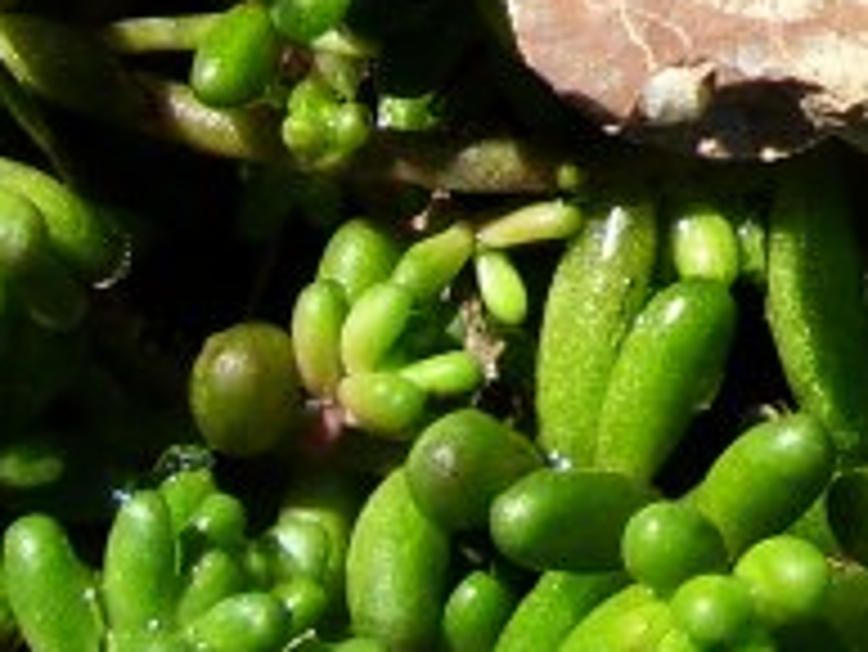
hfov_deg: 12.9
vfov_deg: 9.9
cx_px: 1471
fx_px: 3538
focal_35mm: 141
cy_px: -580
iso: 80
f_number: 4.8
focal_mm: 5.6
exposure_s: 1/250
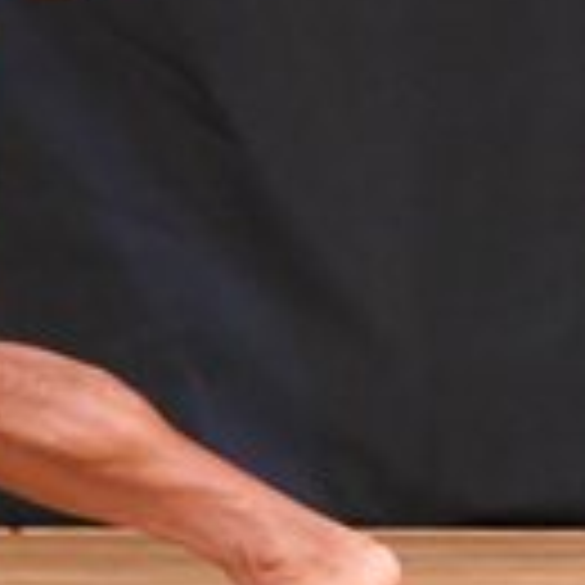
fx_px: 27494
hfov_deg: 1.2
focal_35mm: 1438
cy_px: -279
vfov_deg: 1.2
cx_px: 524
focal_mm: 190
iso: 5600
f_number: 5.6
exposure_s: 1/400
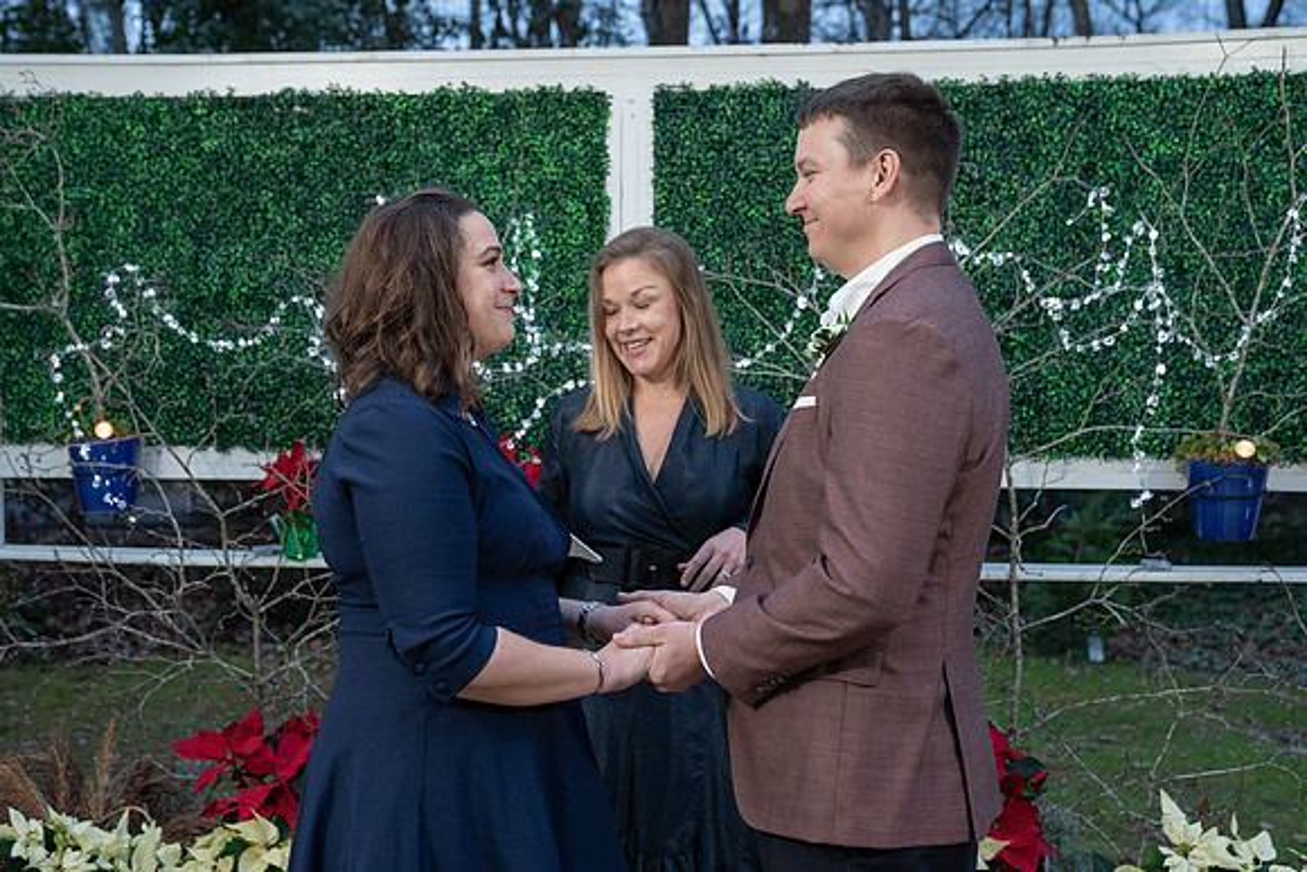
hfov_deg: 43.1
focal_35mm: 45
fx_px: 1648
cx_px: 556
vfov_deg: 29.6
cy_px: 444
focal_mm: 39
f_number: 3.5
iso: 2000
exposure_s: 1/100
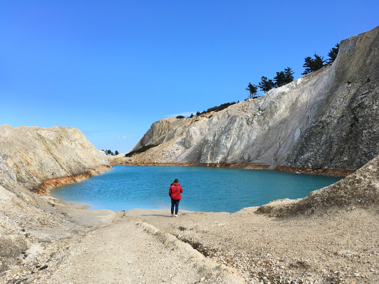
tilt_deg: +2.5
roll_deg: +1.5
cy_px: 142
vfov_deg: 48.2
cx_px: 190
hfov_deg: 61.7
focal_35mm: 29
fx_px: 318
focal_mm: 4.15
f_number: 2.2
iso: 25
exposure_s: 1/827
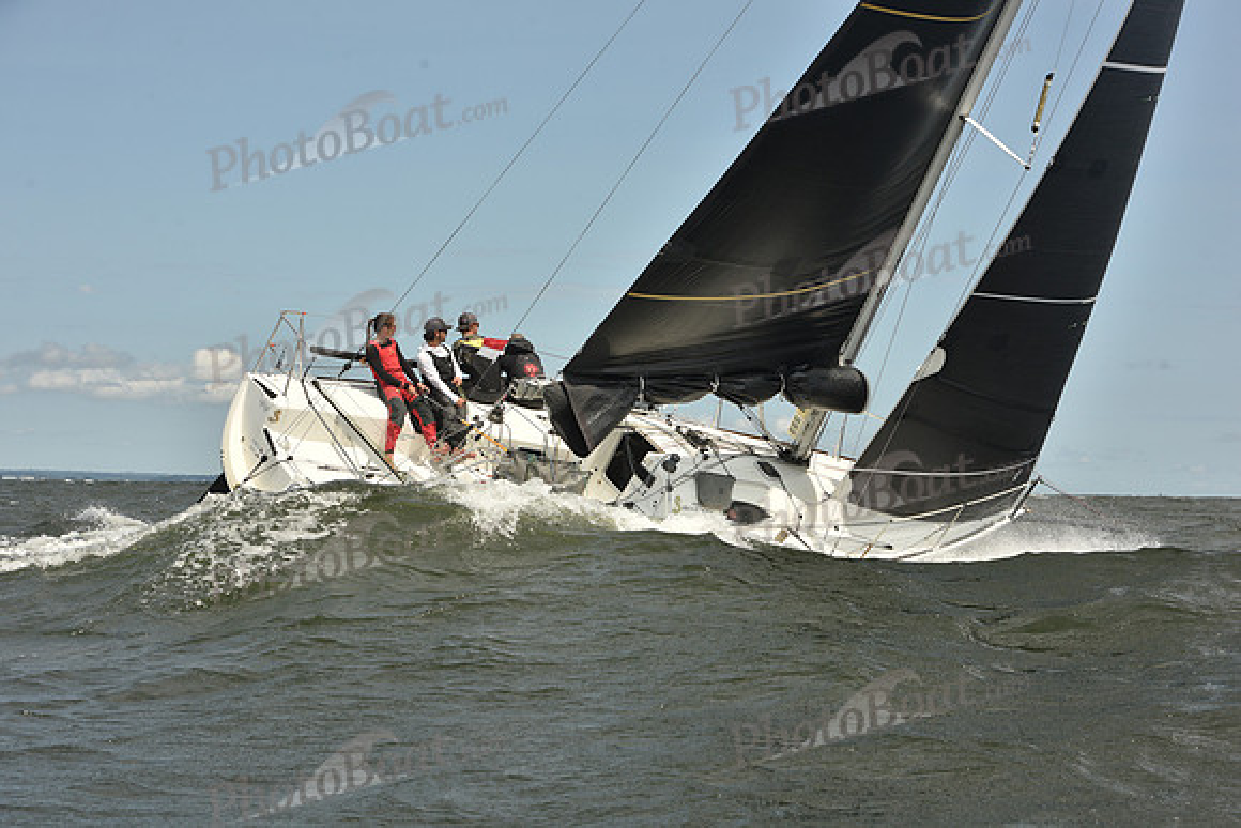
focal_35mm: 70
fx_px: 2414
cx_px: 620
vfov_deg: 19.5
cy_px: 414
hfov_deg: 28.8
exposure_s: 1/800
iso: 250
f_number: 10
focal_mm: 70
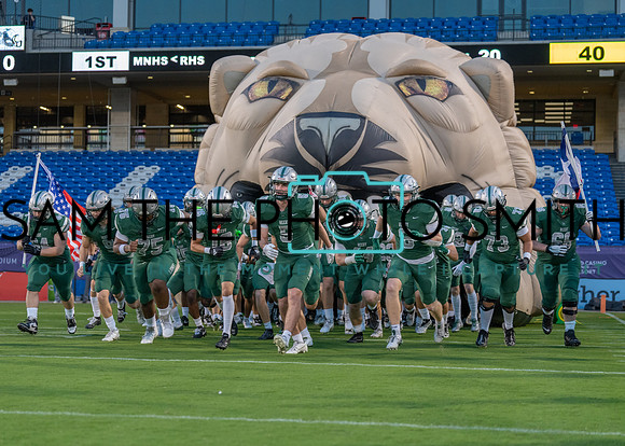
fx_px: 1371
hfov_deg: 25.7
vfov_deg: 18.5
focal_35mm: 77
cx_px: 286
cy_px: 234
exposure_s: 1/1000
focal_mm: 70
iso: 2000
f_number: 2.8
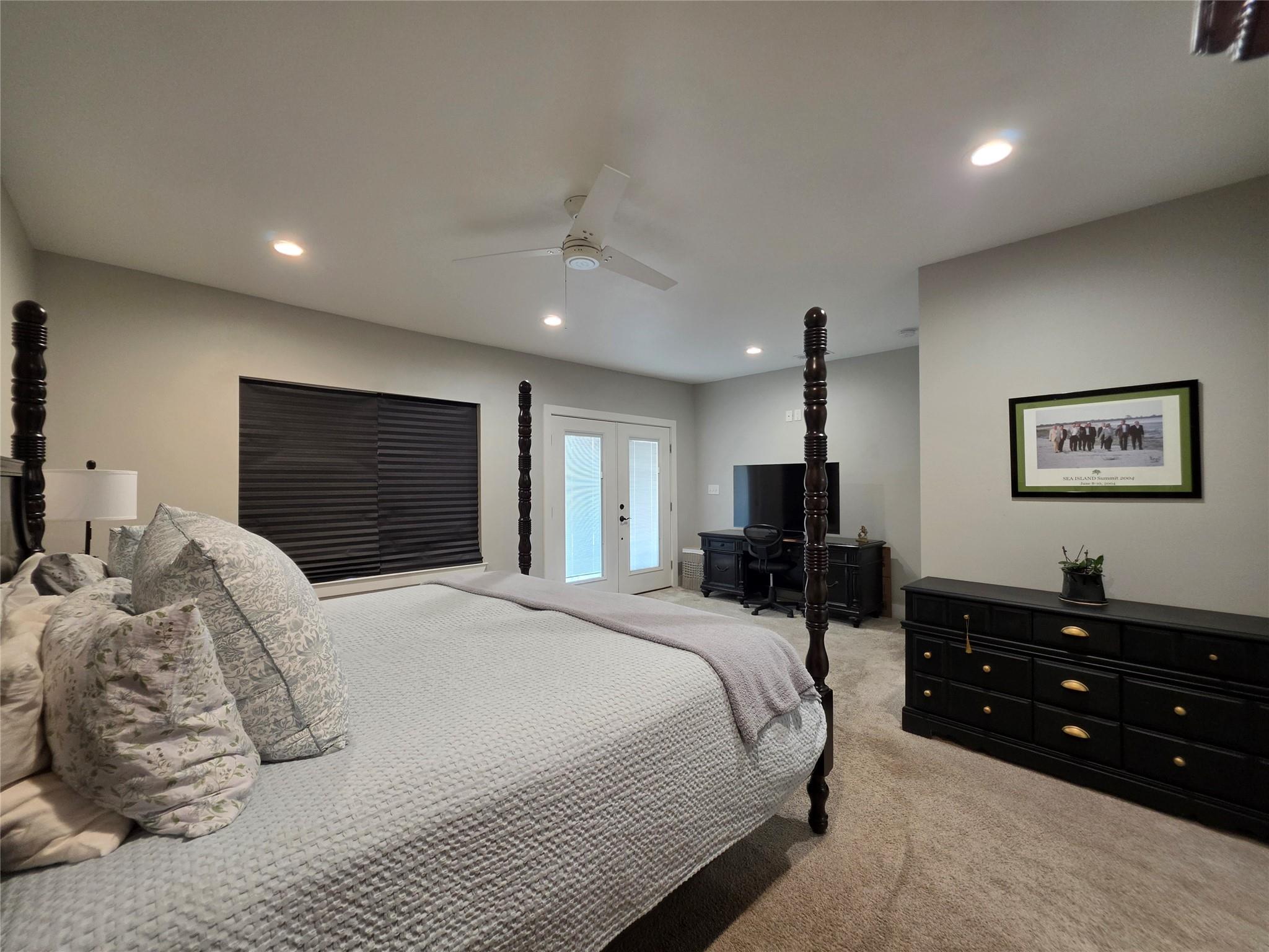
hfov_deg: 106.2
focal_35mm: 13
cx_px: 634
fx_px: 477
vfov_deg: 89.9
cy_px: 476
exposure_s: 1/61
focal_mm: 2.2
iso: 250
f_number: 1.9
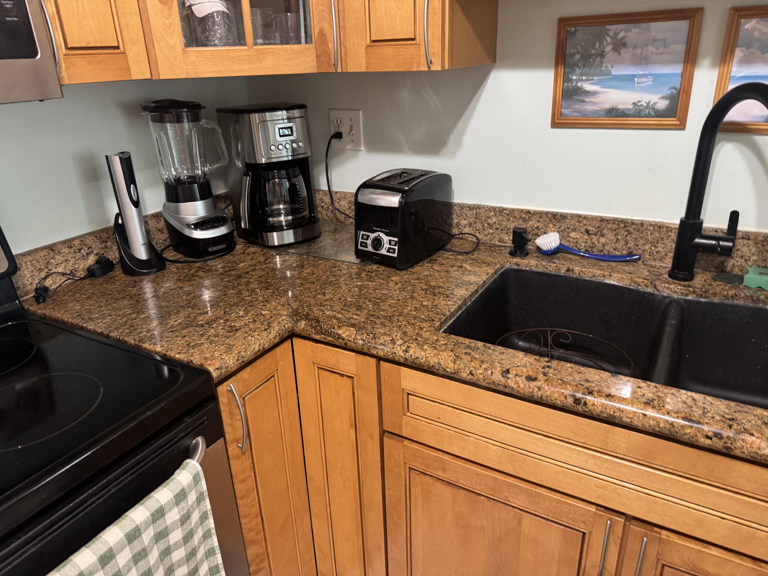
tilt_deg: -22.5
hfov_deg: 71.6
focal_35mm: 24
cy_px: 288
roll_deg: +1.6
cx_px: 384
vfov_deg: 56.8
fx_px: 532
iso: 400
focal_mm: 6.76
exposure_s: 1/60
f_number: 1.78
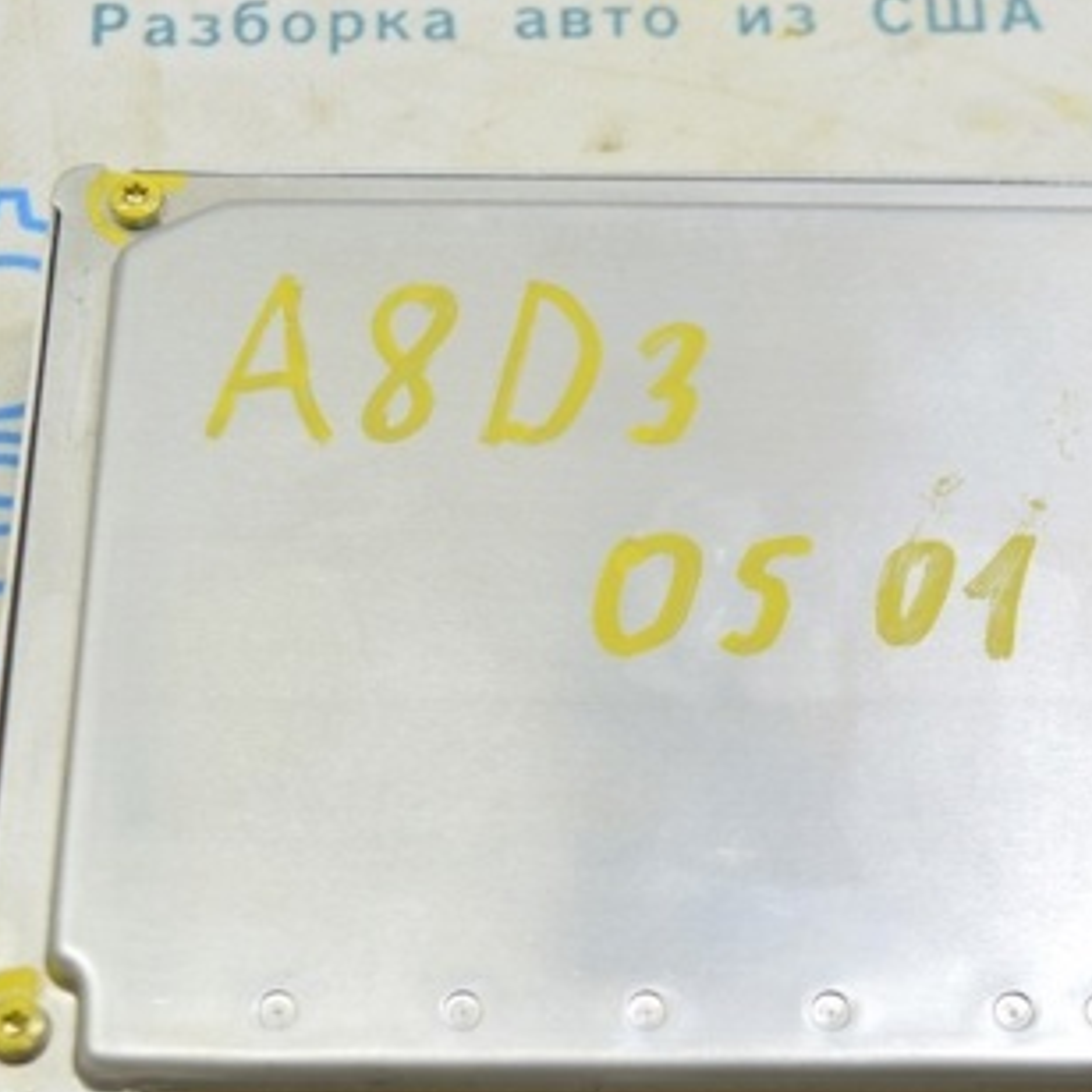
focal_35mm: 90
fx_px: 3212
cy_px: 679
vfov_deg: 19.3
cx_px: 716
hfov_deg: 19.2
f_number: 5.6
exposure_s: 1/20
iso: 400
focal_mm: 34
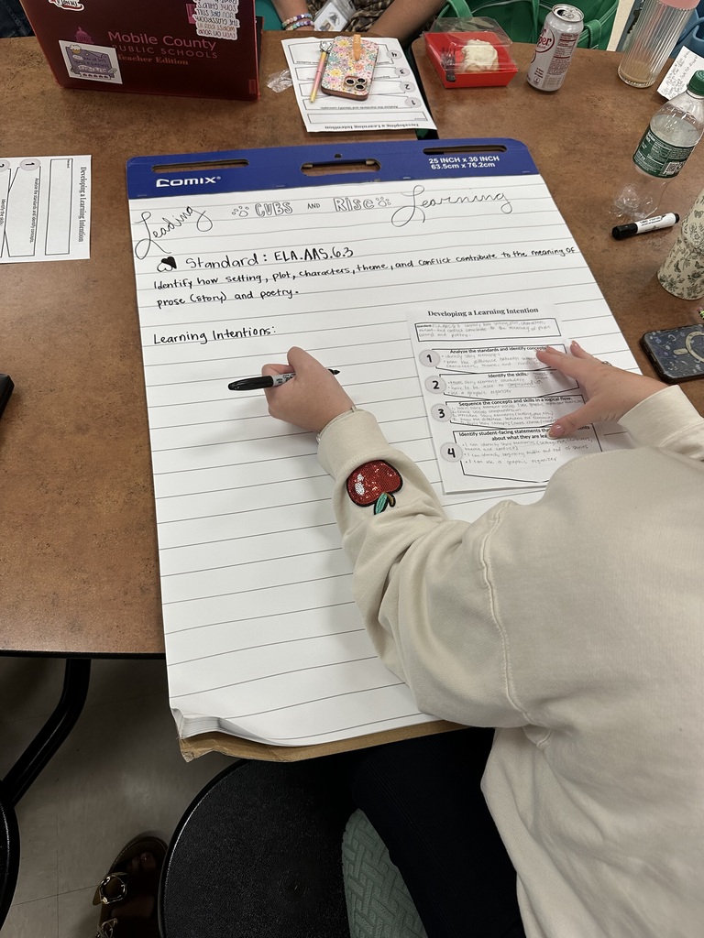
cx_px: 352
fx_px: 651
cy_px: 469
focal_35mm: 24
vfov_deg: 71.6
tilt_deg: -59.4
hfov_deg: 56.8
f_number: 1.78
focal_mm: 6.86
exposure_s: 1/120
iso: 160
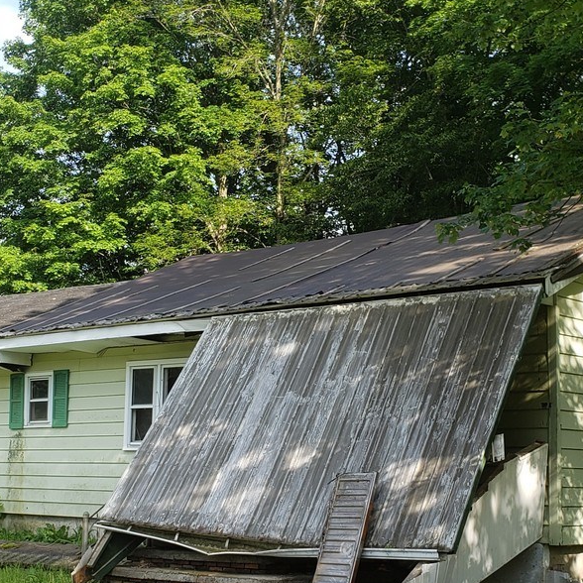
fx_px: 762
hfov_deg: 41.6
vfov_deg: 41.6
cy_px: 356
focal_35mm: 40
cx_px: 227
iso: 50
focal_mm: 4.3
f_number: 2.4
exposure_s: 1/497
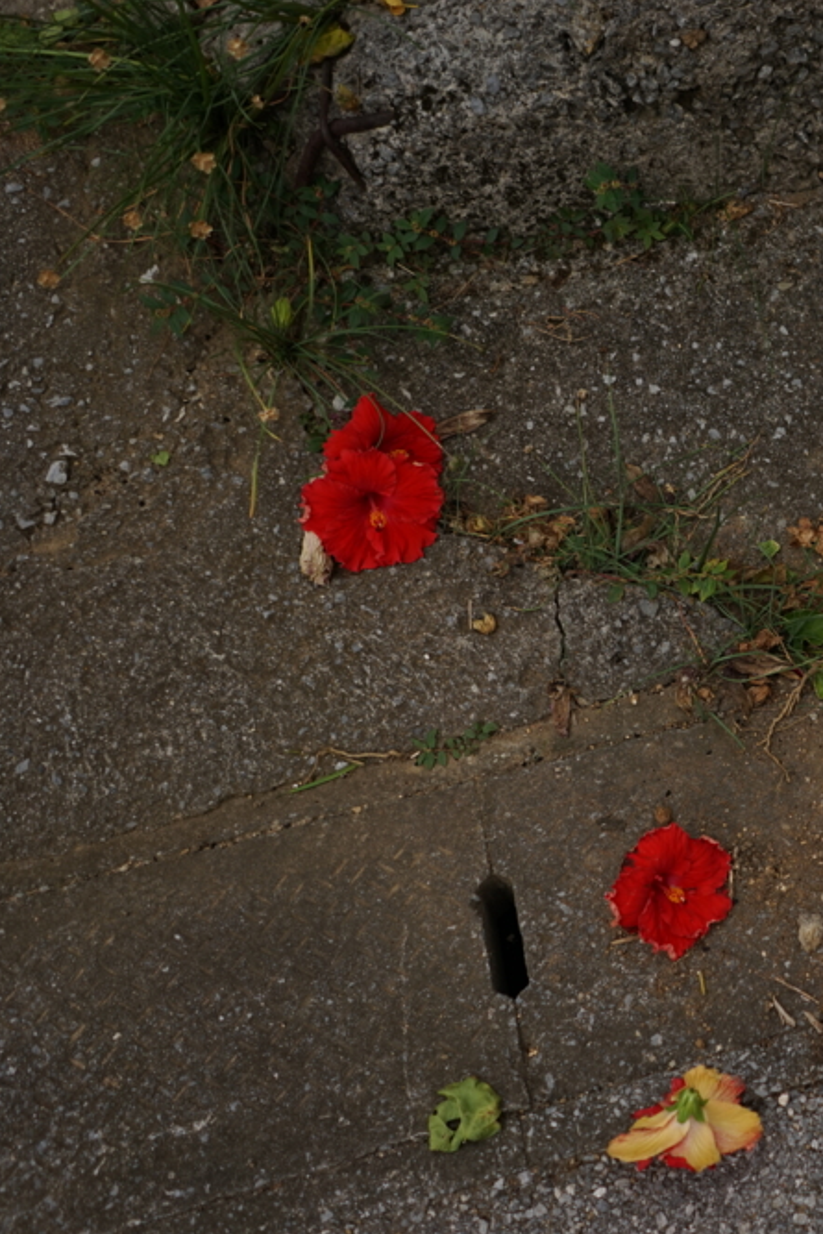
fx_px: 1474
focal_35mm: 43
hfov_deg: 28.0
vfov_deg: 45.4
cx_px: 941
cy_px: 621
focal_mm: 28
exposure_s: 1/640
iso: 100
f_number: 2.5
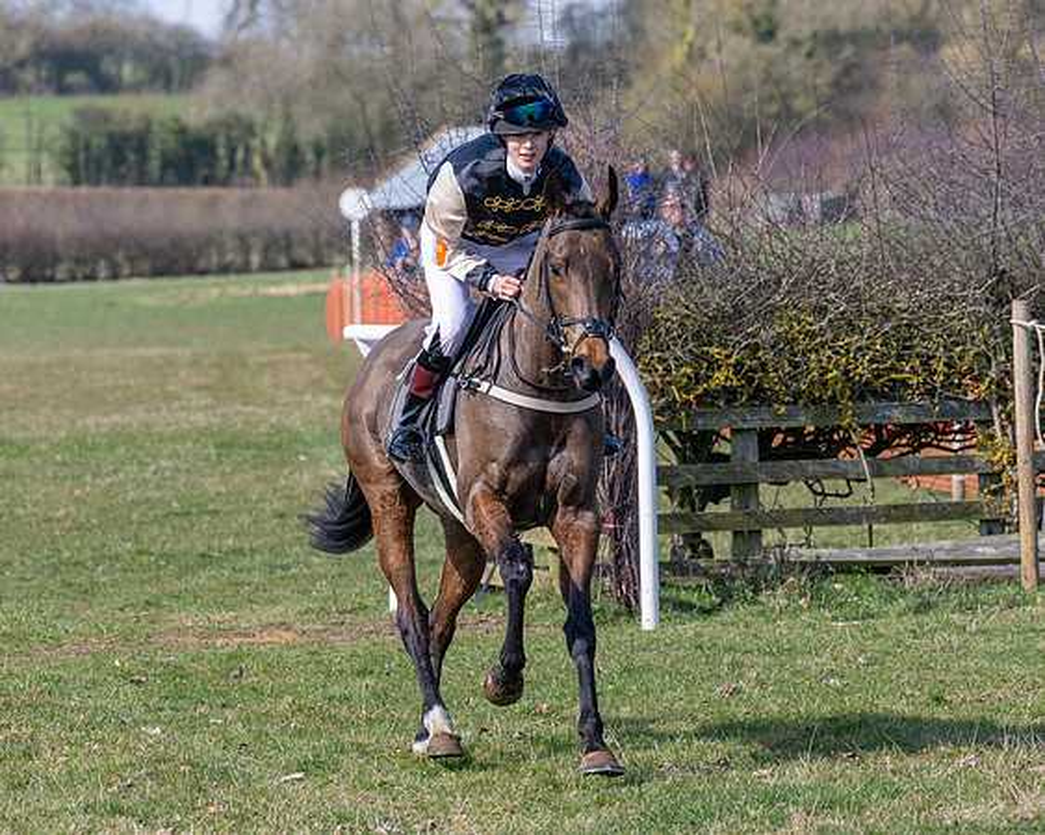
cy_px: 375
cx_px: 502
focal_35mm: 271
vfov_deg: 5.7
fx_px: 8372
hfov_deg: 7.1
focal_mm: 135
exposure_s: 1/800
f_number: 5
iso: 200
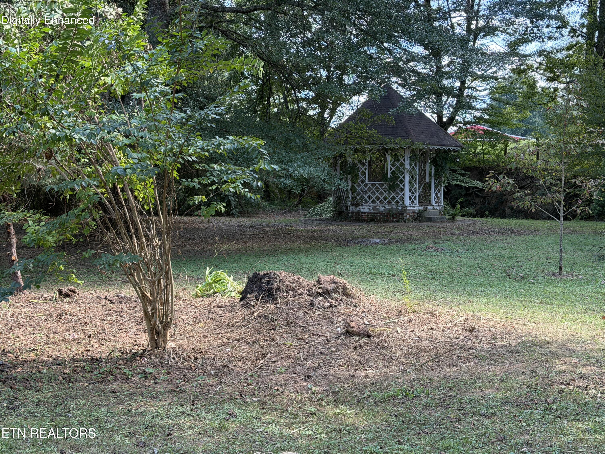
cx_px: 302
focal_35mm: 48
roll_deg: -0.3
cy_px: 227
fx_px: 839
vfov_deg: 30.3
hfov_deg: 39.7
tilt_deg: -3.1
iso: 64
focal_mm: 6.76
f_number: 1.78
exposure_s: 1/226
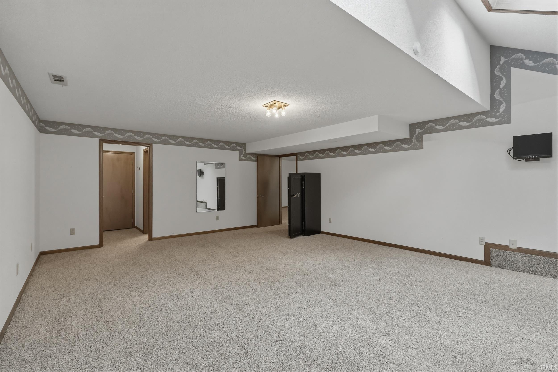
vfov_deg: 72.1
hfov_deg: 95.0
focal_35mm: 16
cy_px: 186
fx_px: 256
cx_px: 279
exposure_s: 1/320
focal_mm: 11
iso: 800
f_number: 4
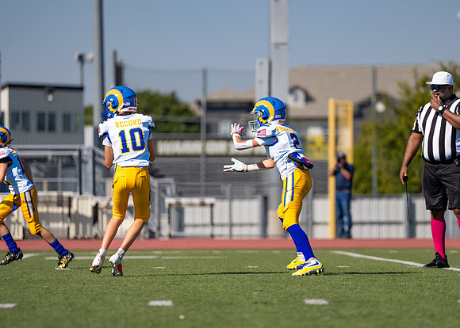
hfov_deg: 8.1
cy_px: 168
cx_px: 288
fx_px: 3236
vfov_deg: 5.8
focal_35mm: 248
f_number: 2.8
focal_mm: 200
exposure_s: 1/2500
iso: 100
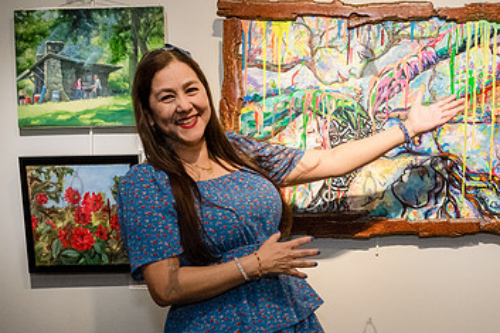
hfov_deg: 34.3
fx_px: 805
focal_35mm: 58
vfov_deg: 23.3
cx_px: 323
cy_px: 206
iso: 4000
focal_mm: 28
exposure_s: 1/320
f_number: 5.6
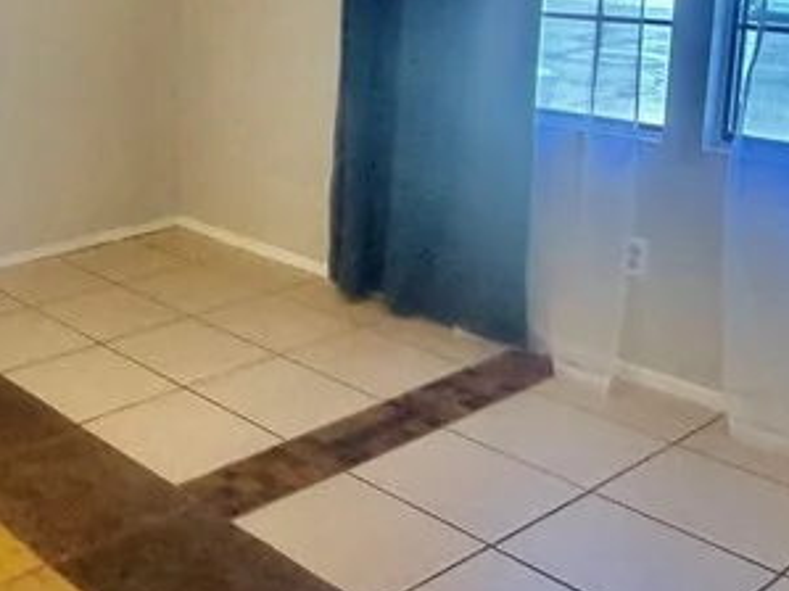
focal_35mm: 48
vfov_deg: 29.2
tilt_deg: -5.7
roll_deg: +1.6
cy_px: 77
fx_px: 1094
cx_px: -3
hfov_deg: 35.8
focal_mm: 2.22
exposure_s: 1/60
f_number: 2.2
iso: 250
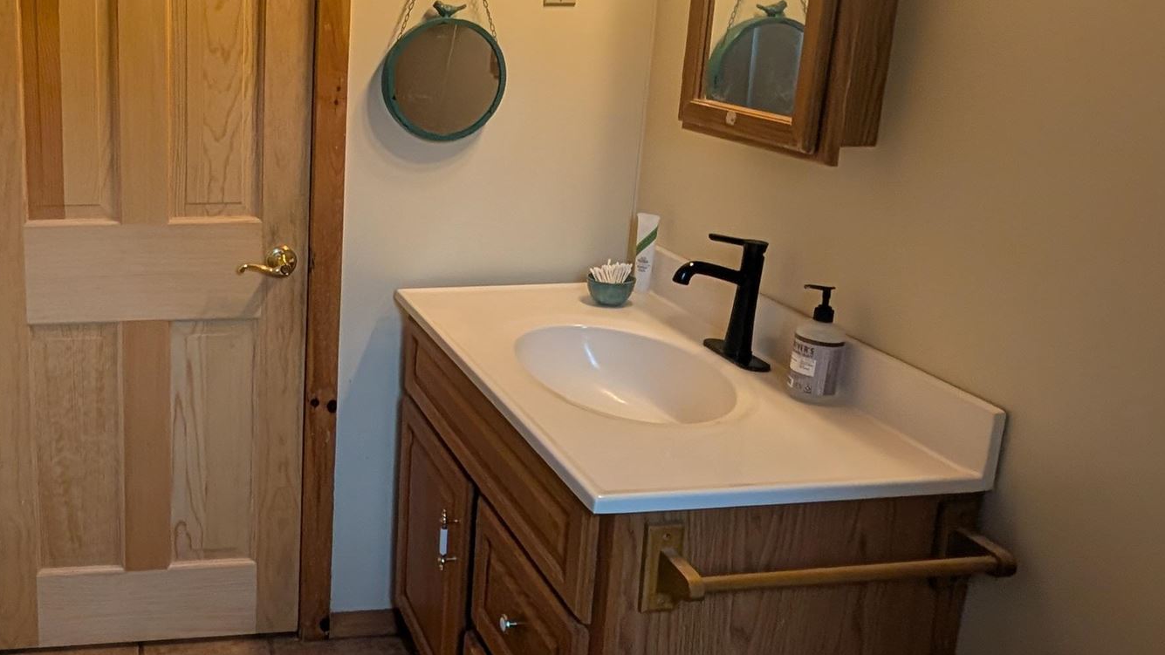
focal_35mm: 30
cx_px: 226
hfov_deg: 59.1
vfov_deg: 38.5
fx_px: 927
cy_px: 223
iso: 55
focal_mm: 2.02
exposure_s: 1/60
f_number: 1.7
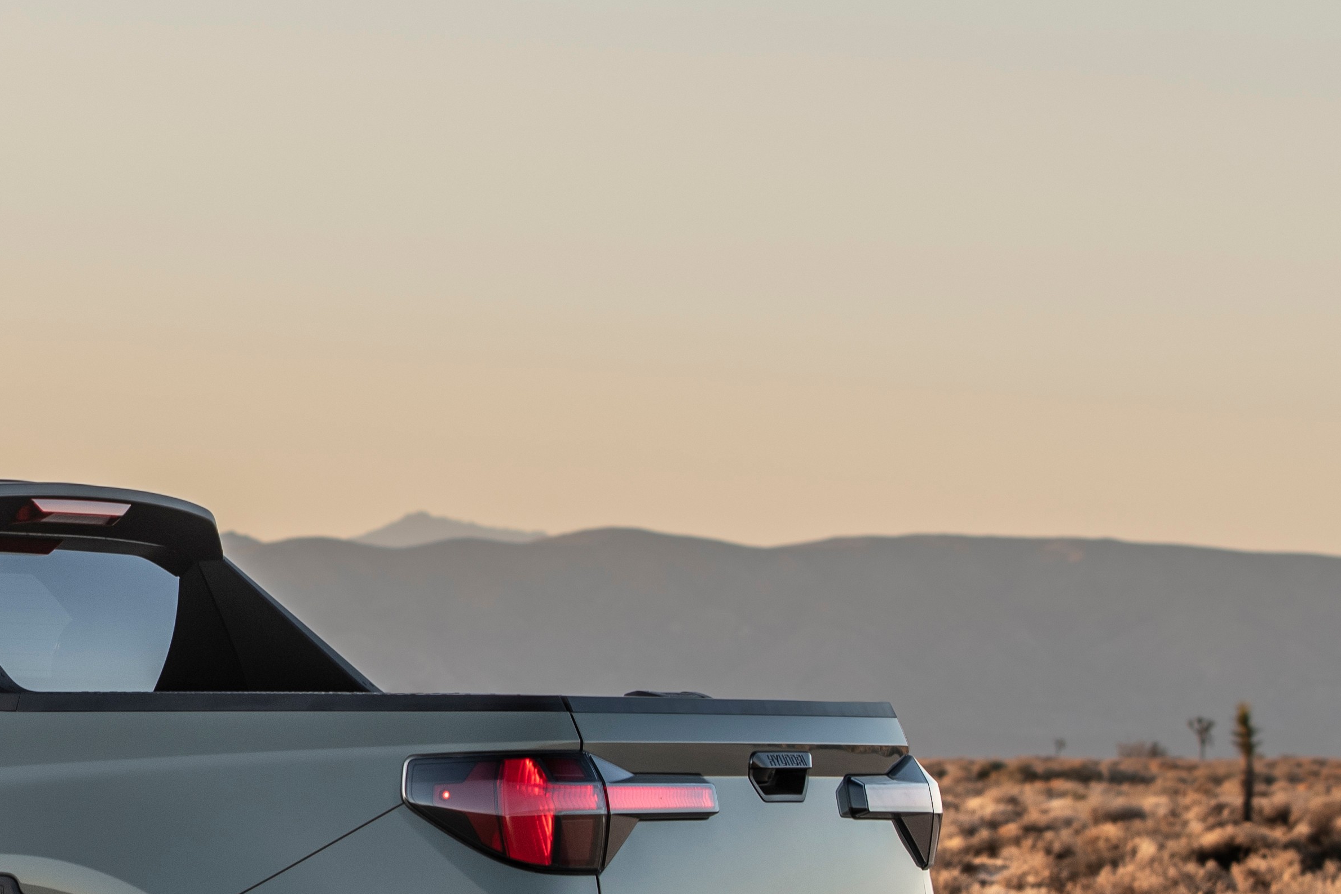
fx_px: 9052
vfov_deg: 5.7
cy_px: 449
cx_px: -295
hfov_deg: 8.4
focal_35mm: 243
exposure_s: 1/60
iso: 64
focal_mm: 70
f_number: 5
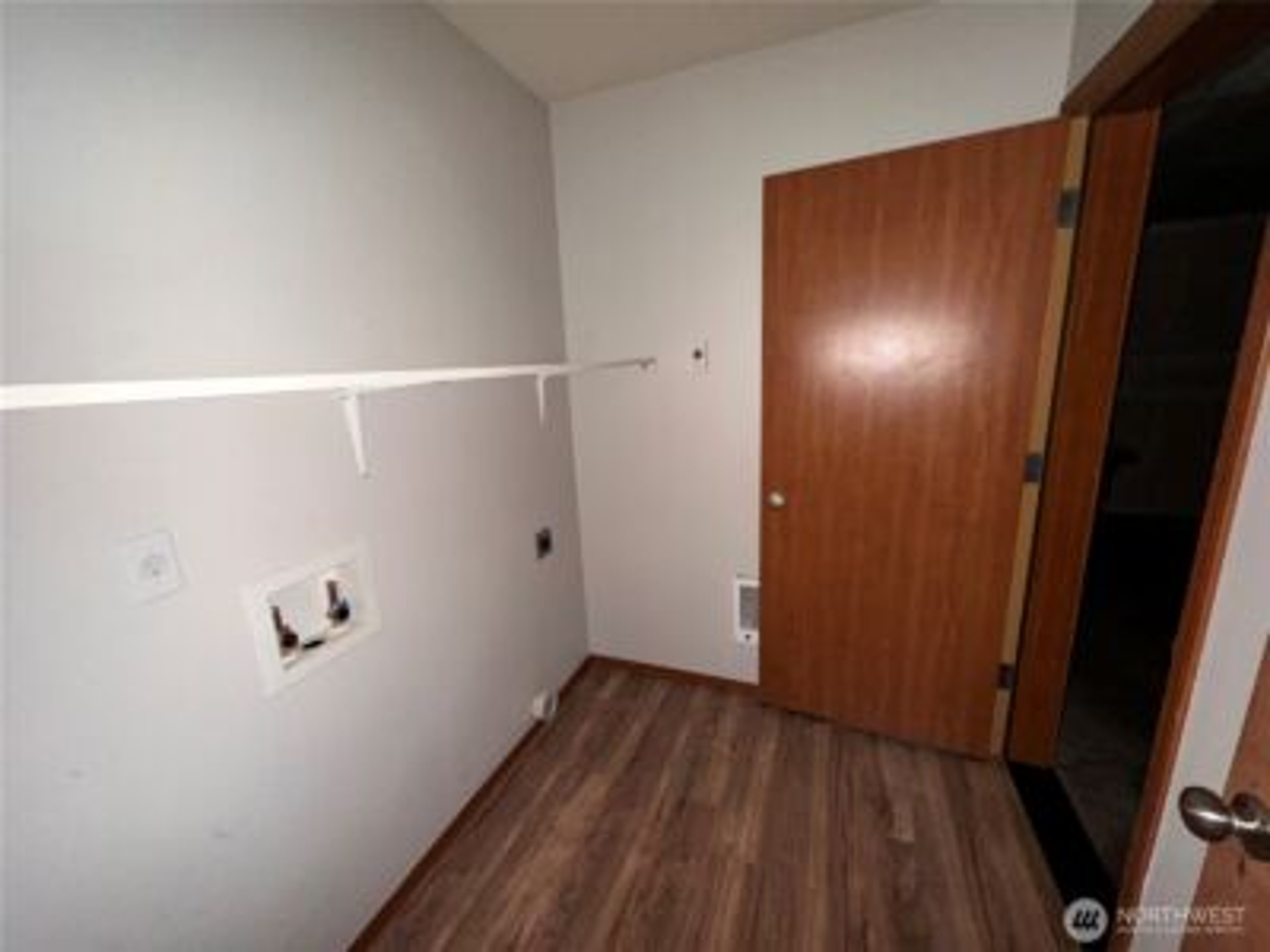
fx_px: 514
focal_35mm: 14
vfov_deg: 85.7
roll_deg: +1.6
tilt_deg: -12.4
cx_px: 635
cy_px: 476
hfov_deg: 102.1
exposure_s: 1/25
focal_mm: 2.22
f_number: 2.2
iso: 200
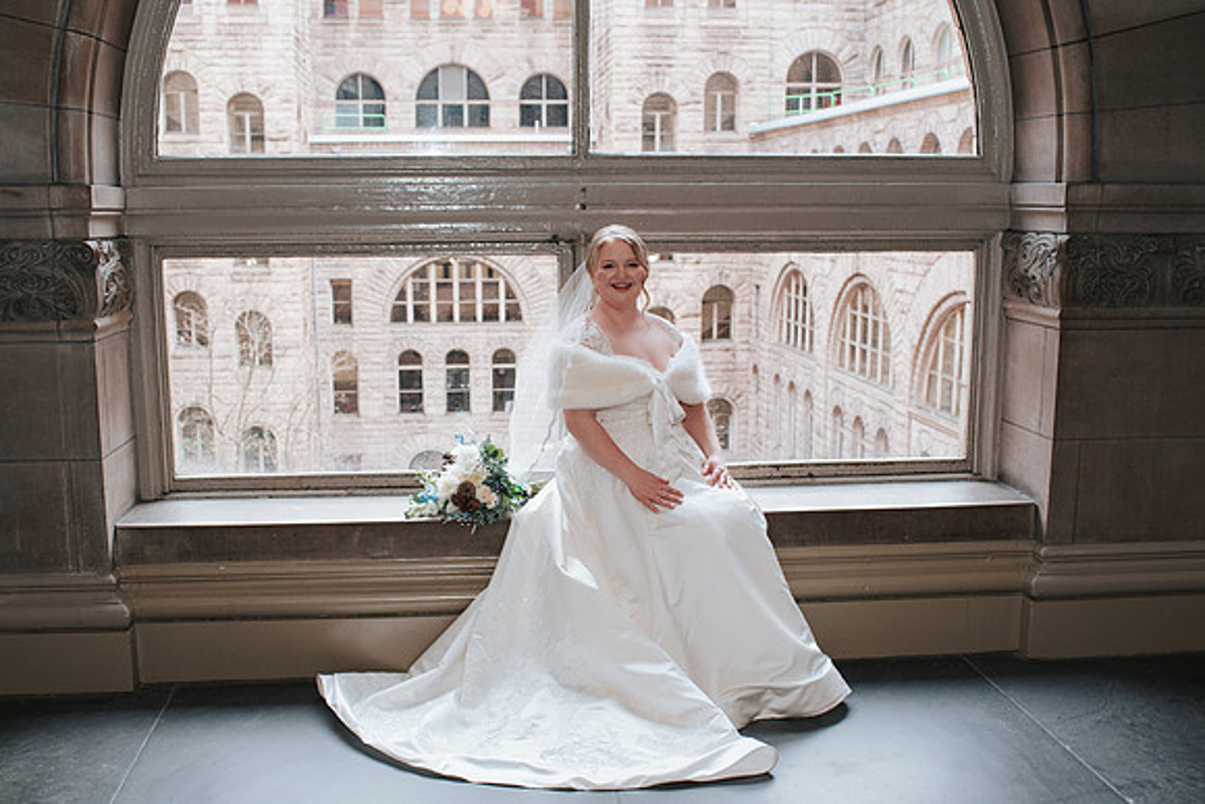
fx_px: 1272
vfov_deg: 35.1
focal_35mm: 38
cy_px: 432
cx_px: 558
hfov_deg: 50.6
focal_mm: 35
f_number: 3.5
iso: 800
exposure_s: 1/200
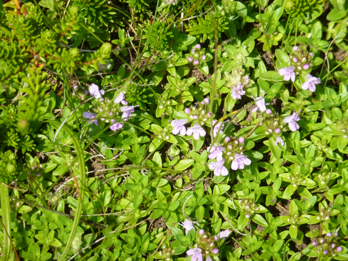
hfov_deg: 5.2
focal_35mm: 384
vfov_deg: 3.9
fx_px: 3860
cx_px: 174
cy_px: 130
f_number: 5.9
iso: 200
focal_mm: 68.8
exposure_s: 1/500
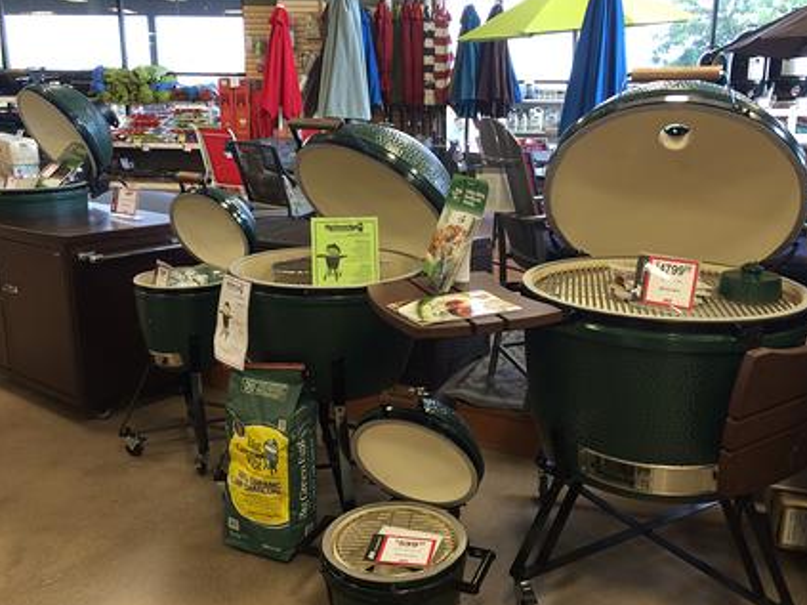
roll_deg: +0.3
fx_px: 746
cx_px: 442
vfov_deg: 44.1
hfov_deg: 56.7
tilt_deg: -14.2
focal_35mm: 32
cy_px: 284
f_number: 2.2
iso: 40
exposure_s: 1/40
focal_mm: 4.15
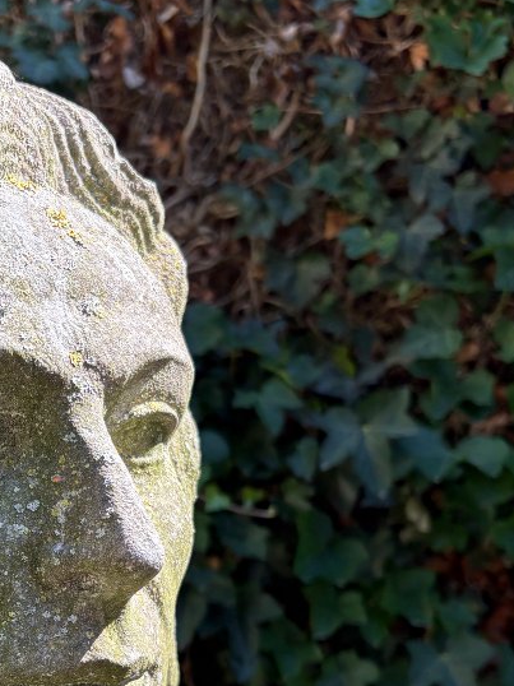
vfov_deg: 32.3
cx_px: -26
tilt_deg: -4.2
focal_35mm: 58
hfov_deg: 23.9
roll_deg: +0.0
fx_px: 1149
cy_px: 556
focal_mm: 5.96
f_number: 1.6
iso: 50
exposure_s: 1/623
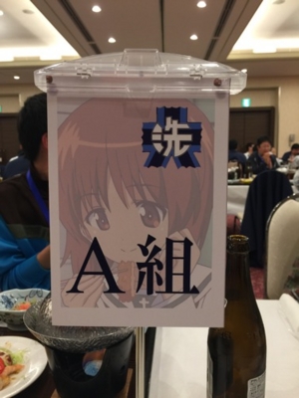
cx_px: 150
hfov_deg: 48.2
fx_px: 334
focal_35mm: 29
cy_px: 199
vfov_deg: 61.7
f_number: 2.2
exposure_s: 1/15
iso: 32
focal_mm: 4.15
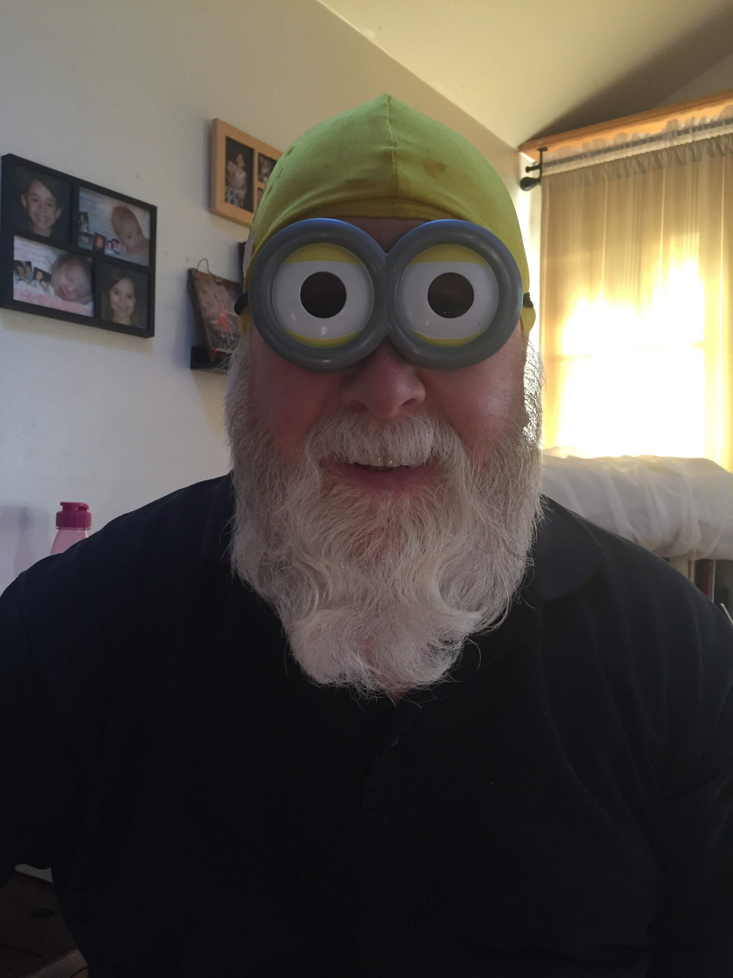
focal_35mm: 29
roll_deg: -1.2
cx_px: 366
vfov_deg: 61.7
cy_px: 489
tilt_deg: +1.4
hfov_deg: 48.2
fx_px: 819
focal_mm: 4.15
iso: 125
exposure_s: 1/30
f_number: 2.2
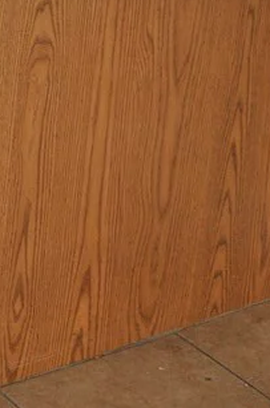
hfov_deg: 11.6
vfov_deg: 17.1
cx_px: -150
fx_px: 1265
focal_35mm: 112
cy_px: -140
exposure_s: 1/100
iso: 800
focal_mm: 21
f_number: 3.8
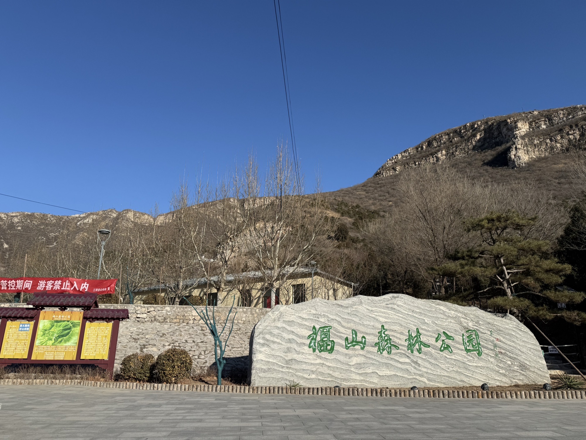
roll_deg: -0.2
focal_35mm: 24
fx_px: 406
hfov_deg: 71.6
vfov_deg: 56.8
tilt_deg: +18.1
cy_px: 220
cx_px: 293
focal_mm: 6.76
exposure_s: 1/5319
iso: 80
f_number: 1.78
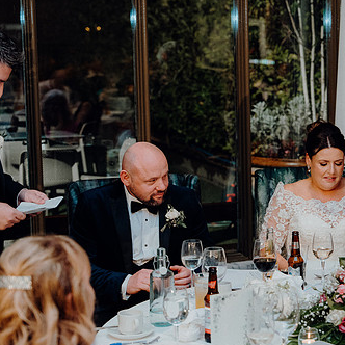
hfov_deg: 19.2
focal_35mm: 89
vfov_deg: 19.5
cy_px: 179
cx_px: 298
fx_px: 1004
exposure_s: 1/160
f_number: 3.5
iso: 2500
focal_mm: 60
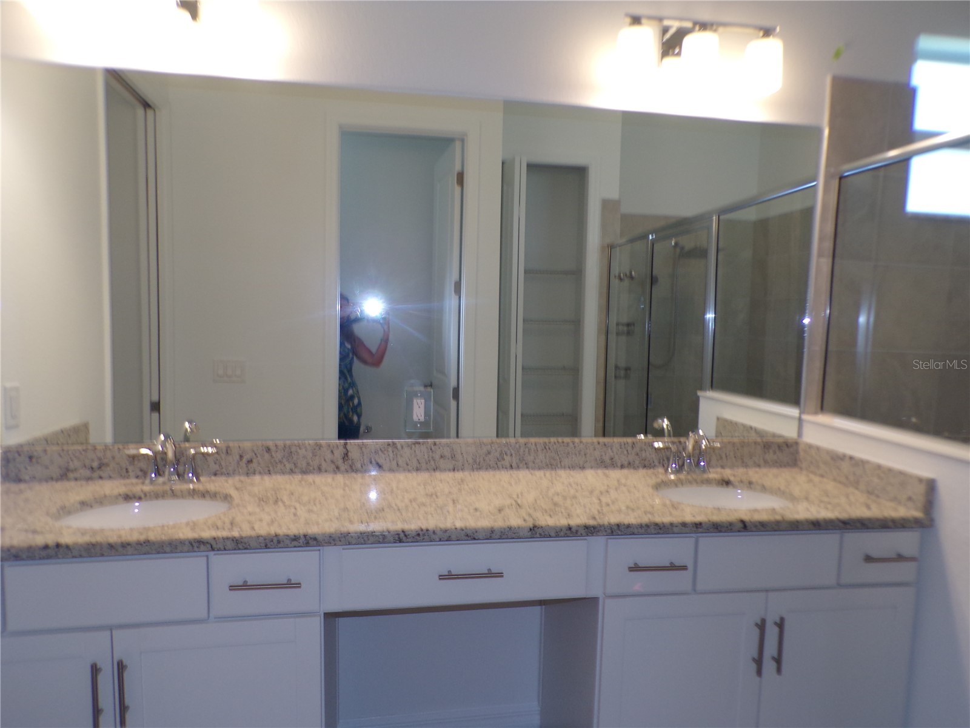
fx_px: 673
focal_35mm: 24
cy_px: 364
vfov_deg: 56.8
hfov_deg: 71.6
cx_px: 485
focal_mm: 4.3
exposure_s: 1/50
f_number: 3
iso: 100
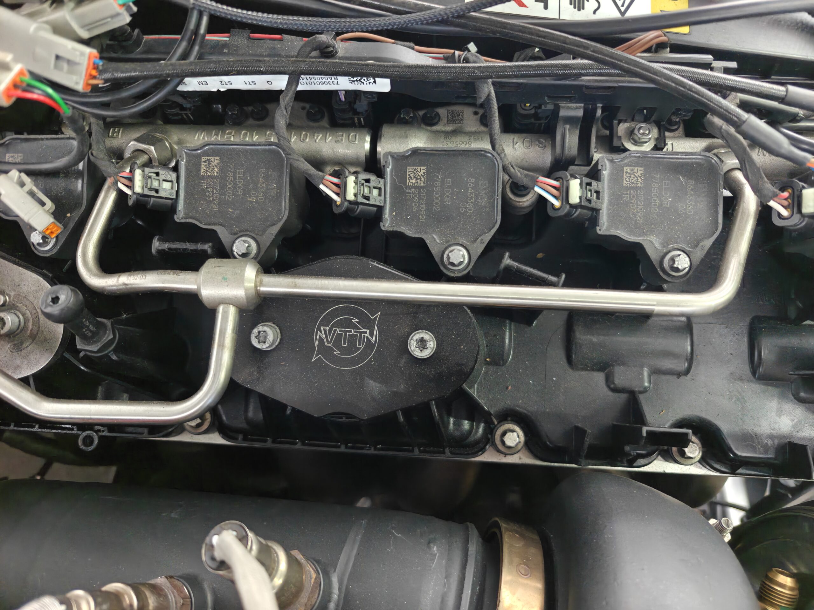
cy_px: 305
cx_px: 407
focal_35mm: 23
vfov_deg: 58.9
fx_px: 541
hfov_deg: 73.9
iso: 1250
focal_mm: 6.06
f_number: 1.6
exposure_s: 1/120
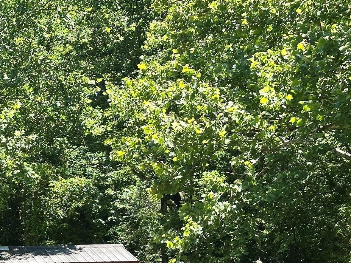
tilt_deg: -2.4
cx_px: 17
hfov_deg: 18.2
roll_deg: -0.6
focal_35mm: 106
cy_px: 273
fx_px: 1075
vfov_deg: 13.7
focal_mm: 6.86
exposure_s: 1/1323
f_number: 1.78
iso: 64
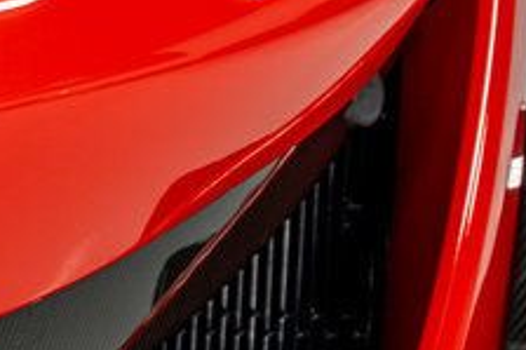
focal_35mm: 256
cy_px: 405
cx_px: -526
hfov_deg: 7.7
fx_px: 3738
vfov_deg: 5.3
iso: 800
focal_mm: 56
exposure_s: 1/60
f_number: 5
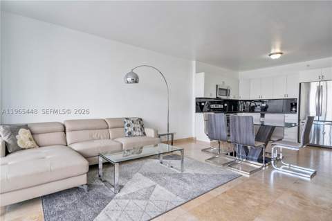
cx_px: 166
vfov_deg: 67.3
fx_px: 166
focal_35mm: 18
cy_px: 110
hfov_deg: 90.1
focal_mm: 18
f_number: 8
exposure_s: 1/25
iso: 400
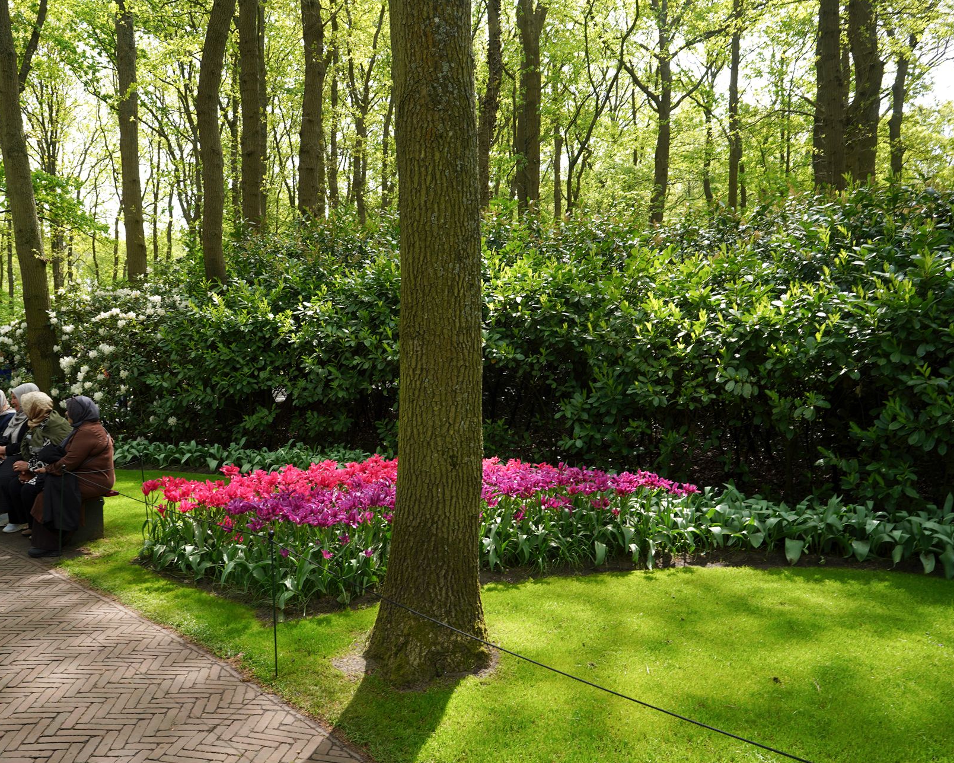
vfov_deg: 51.5
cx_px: 368
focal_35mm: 28
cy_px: 391
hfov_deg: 61.5
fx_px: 791
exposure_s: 1/100
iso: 100
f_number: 6.3
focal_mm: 24
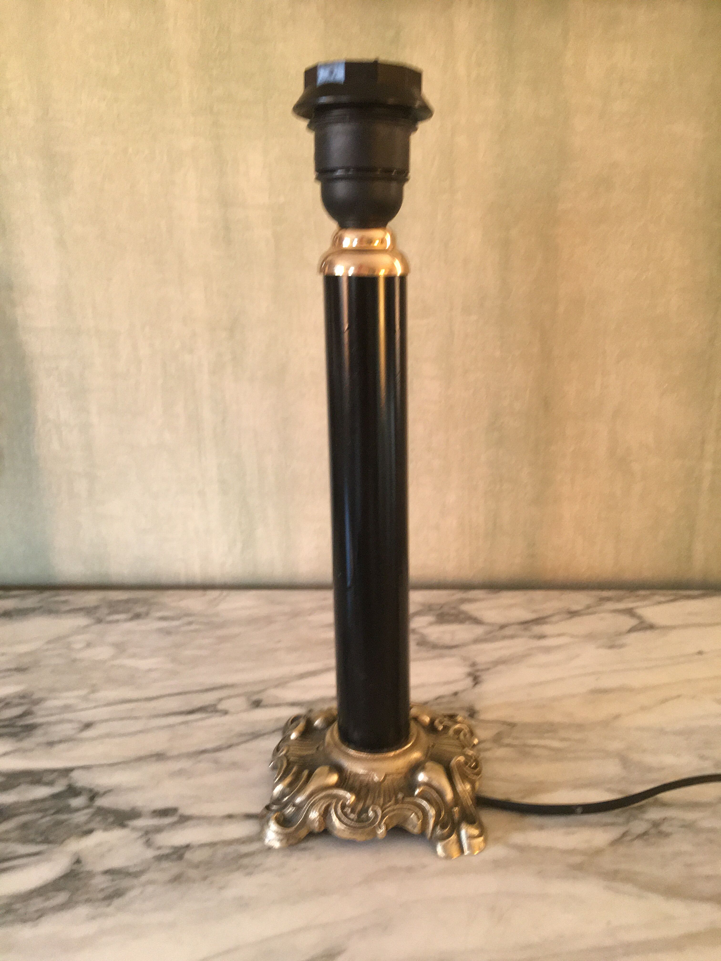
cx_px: 360
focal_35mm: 29
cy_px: 480
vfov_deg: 61.7
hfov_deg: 48.2
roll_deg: +1.4
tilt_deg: -16.1
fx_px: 805
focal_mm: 4.15
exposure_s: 1/17
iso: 250
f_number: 2.2
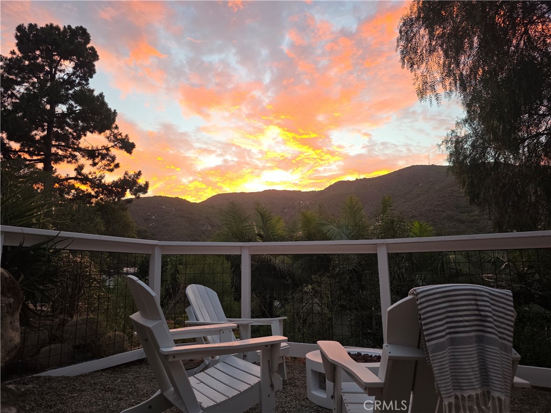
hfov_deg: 73.9
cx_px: 276
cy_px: 206
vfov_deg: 58.9
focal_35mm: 23
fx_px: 366
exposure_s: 1/180
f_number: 1.7
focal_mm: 6.3
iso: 125
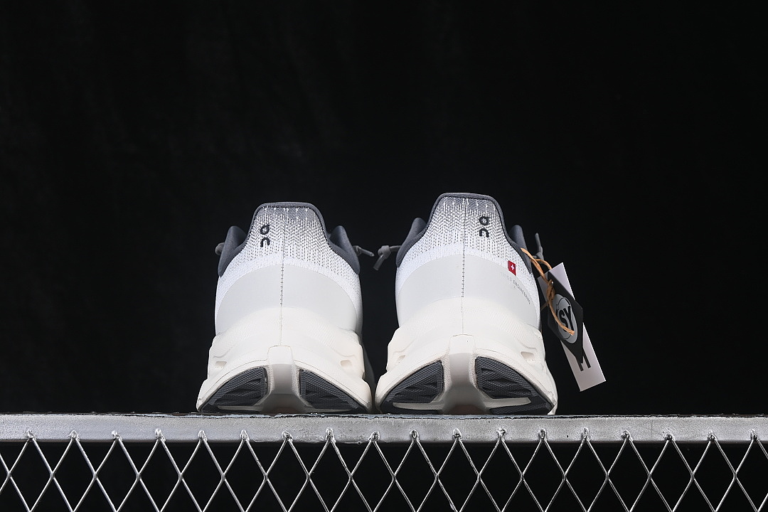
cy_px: 256
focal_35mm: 75
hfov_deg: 27.0
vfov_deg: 18.2
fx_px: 1600
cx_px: 384
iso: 160
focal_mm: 50
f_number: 8
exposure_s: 1/80
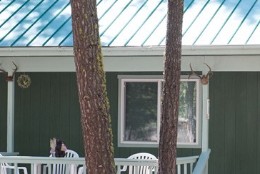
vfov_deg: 7.4
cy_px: 72
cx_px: 185
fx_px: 1337
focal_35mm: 185
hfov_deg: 11.1
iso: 125
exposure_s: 1/25
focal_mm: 62
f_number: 6.3
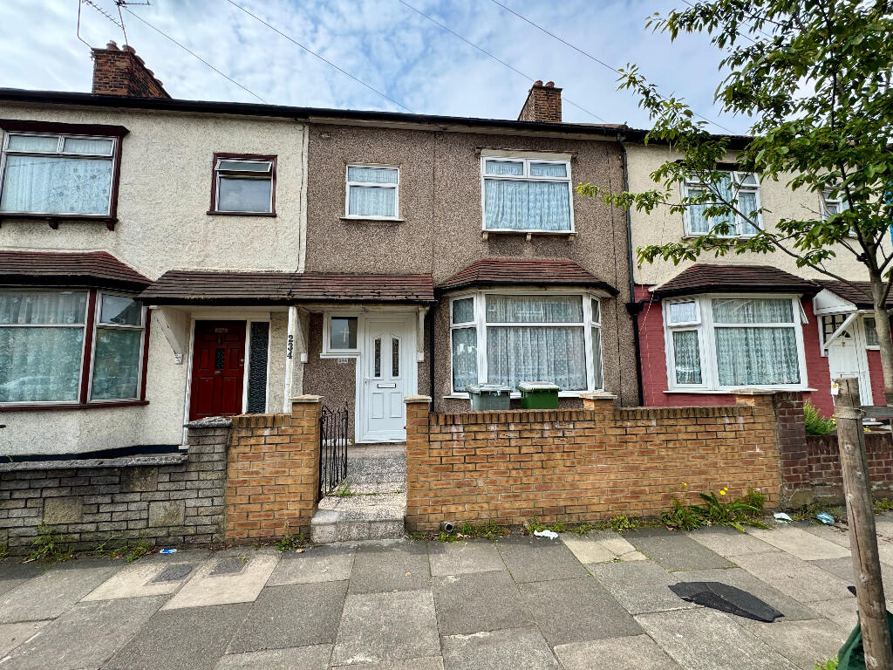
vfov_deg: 85.7
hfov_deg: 102.1
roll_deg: +0.8
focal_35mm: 14
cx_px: 446
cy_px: 335
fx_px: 361
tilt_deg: +6.2
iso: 40
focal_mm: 2.22
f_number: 2.2
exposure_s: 1/771
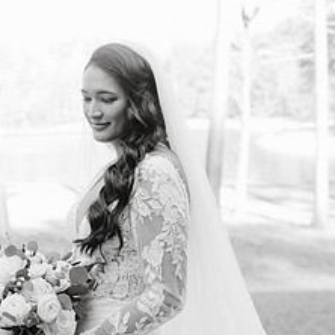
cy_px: 269
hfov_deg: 20.1
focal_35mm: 86
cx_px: 127
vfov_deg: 20.0
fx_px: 942
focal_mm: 50
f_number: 4
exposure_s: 1/200
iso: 400
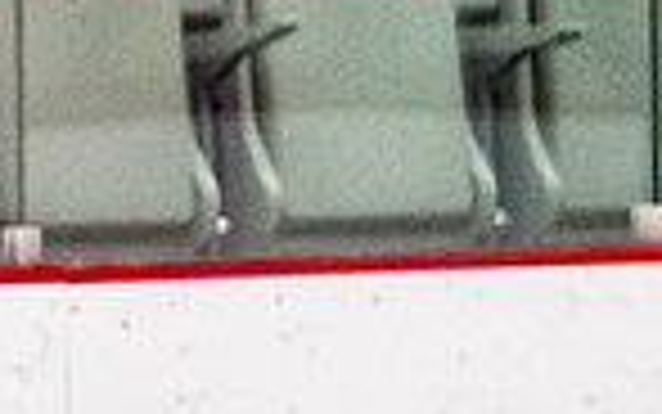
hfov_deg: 1.9
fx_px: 20124
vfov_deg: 1.2
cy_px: 755
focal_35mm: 1115
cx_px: -117
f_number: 2.8
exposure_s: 1/640
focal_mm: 135
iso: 4000
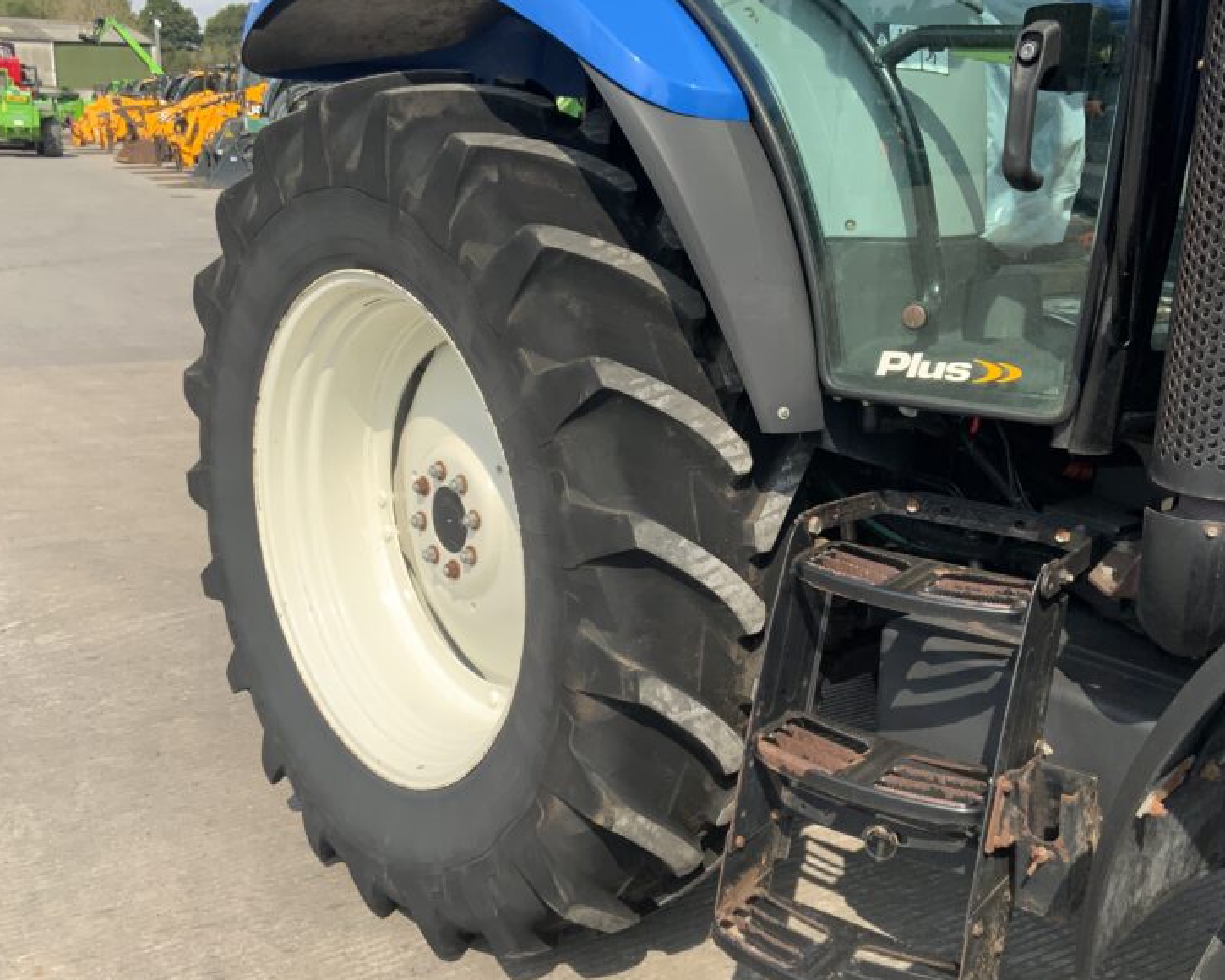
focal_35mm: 40
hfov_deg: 45.8
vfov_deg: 37.3
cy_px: 510
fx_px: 1450
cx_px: 657
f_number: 1.8
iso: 16
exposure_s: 1/1626
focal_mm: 3
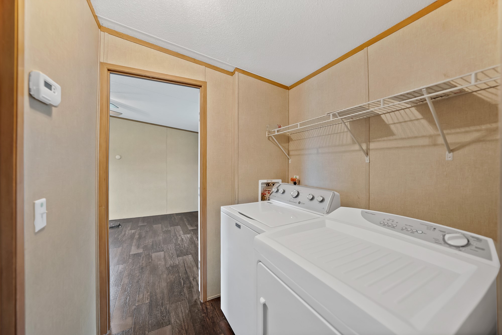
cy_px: 168
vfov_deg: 90.0
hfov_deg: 112.6
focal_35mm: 12
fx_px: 167
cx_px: 251
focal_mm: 12
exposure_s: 1/20
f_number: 2.8
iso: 640
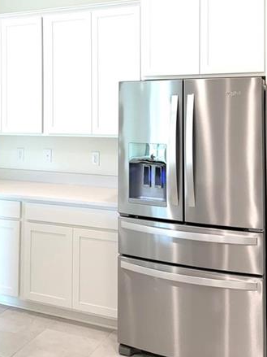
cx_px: 108
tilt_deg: +2.1
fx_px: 432
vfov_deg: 43.6
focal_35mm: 42
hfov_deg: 34.2
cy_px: 98
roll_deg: -0.2
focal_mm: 6.76
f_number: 1.78
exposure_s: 1/168
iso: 160
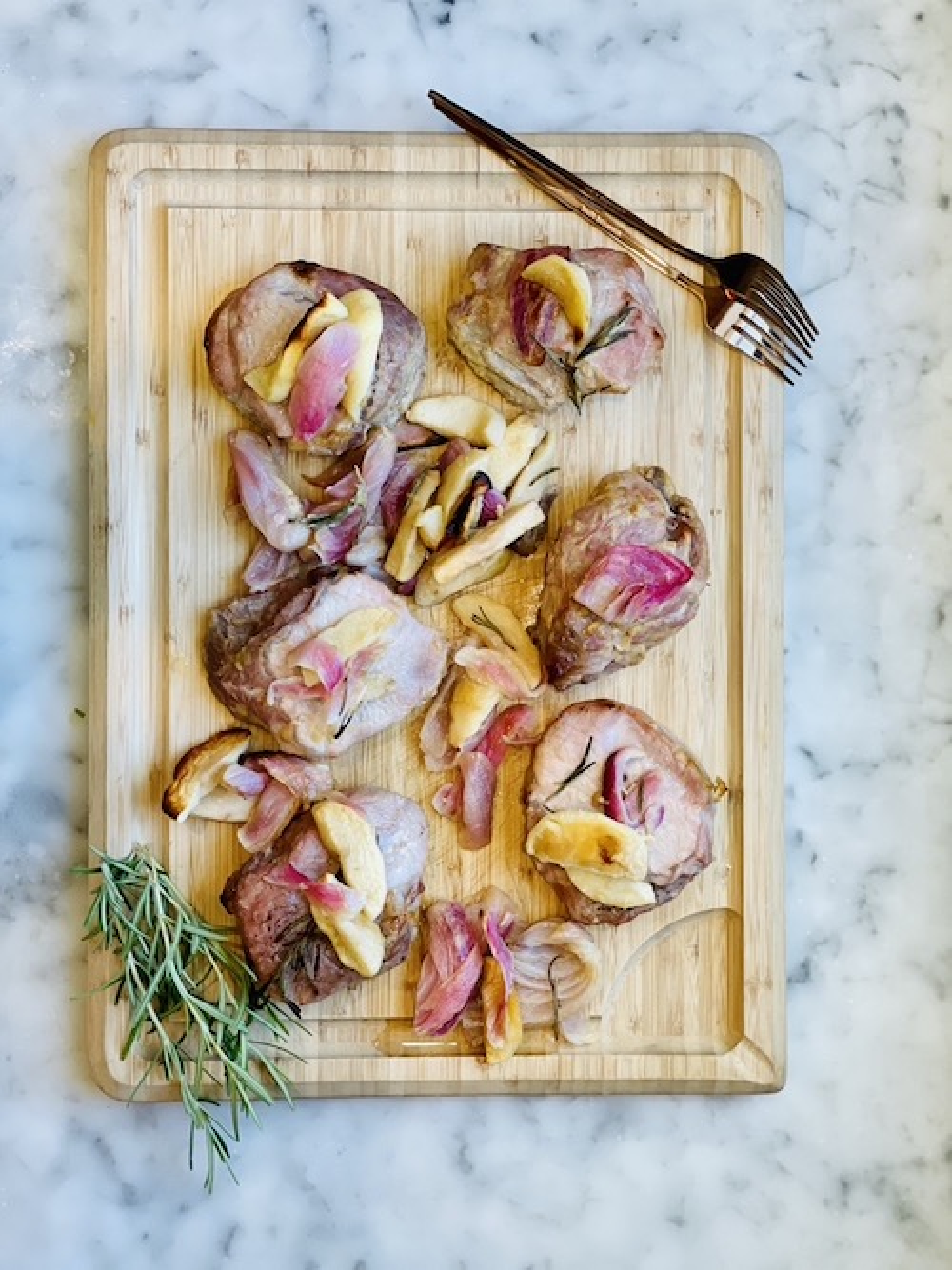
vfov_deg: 36.8
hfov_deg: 28.0
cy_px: 635
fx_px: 1907
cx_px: 476
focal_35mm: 52
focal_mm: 6
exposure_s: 1/120
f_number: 2
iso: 125
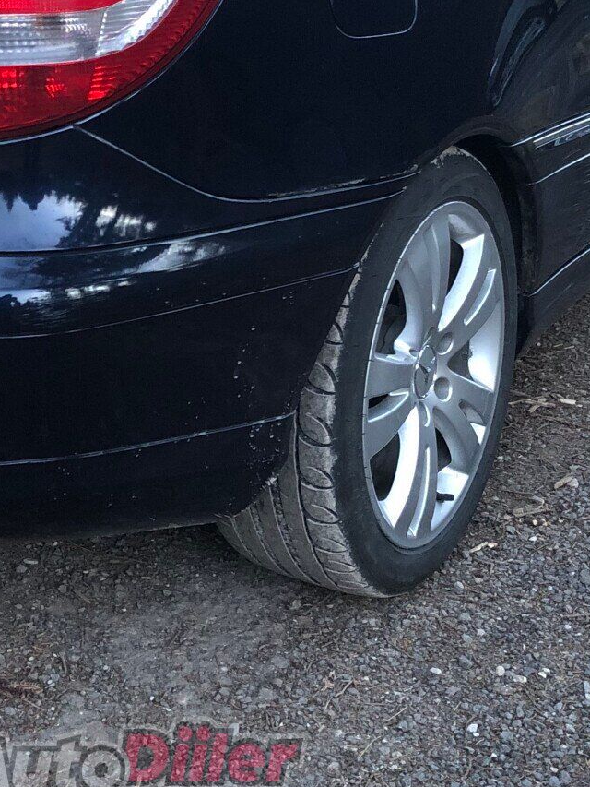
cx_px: 126
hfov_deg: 22.7
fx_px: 1454
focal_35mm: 64
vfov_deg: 29.9
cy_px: 216
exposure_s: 1/6
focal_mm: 3.99
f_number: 1.8
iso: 100
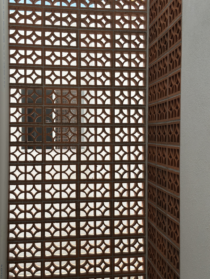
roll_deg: -1.3
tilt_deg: -0.5
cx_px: 105
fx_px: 388
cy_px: 140
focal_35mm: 48
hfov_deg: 30.3
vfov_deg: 39.7
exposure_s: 1/3731
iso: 80
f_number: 1.78
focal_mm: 6.86
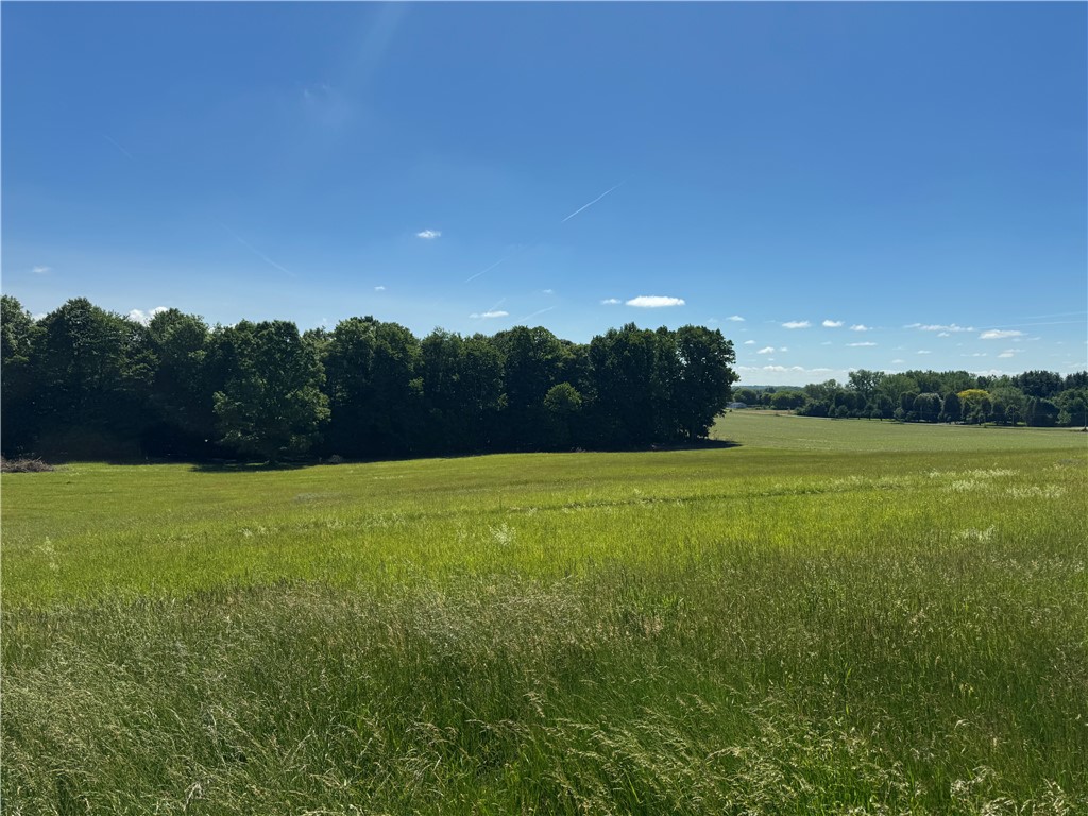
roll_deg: -0.2
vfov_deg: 56.8
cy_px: 408
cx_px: 544
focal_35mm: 24
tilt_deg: -3.4
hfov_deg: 71.6
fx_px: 754
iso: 80
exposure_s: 1/7937
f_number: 1.78
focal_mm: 6.76
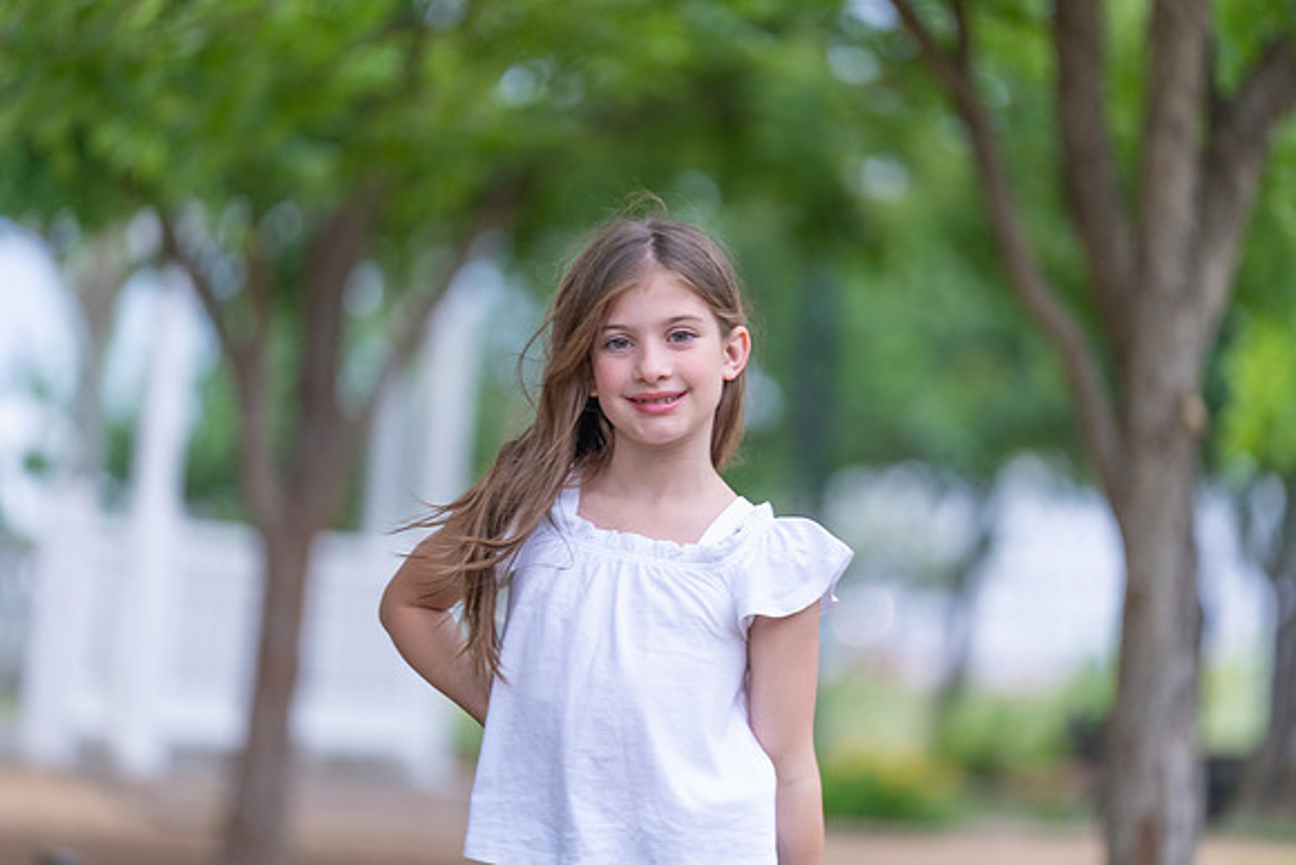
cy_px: 432
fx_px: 6049
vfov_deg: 8.2
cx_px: 648
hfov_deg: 12.2
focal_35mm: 168
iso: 640
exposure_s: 1/320
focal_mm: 168
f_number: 2.8
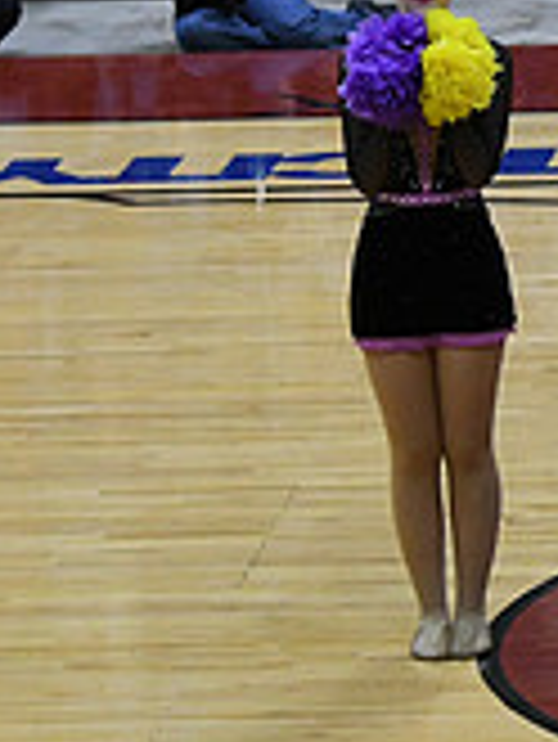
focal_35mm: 354
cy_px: 268
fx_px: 7599
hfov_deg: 4.1
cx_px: 1296
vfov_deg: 5.6
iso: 4000
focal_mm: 70
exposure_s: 1/500
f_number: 4
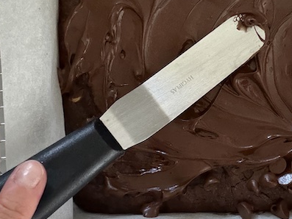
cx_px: 218
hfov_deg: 32.6
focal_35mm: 58
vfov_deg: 24.9
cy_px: 49
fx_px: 489
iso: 640
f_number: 1.9
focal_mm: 2.71
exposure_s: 1/18
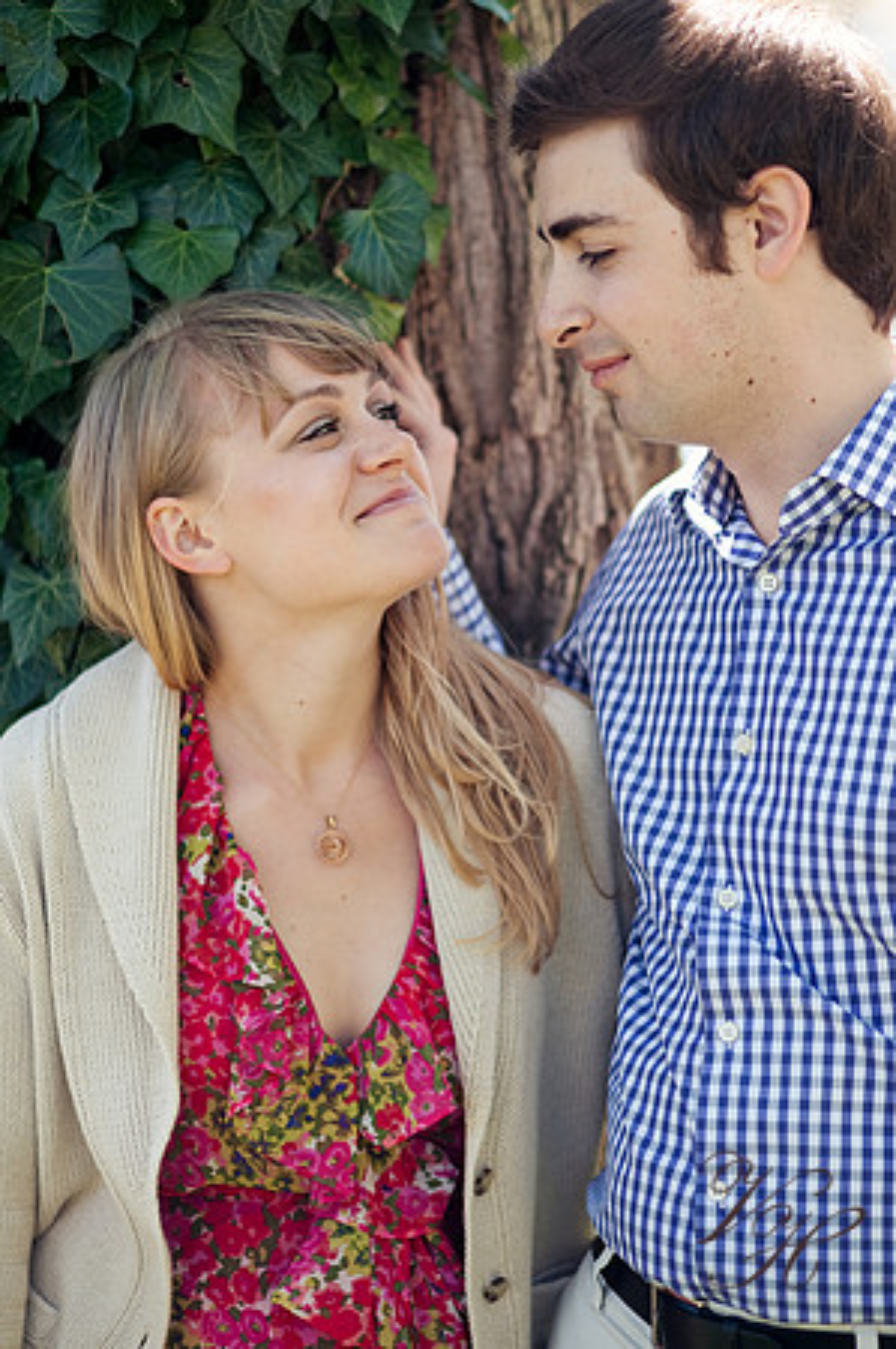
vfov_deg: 23.9
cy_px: 674
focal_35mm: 85
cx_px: 448
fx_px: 3180
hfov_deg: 16.0
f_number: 2.5
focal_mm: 85
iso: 200
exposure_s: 1/800
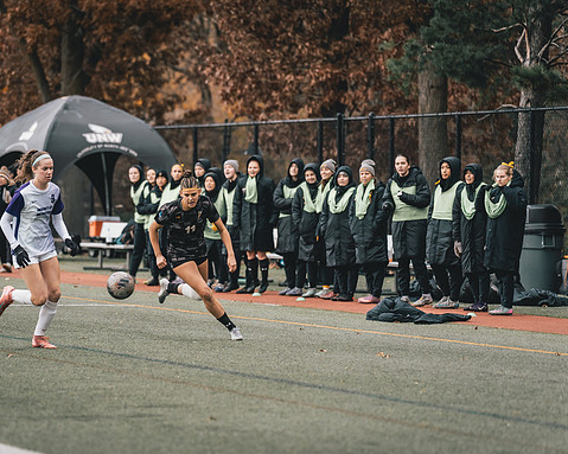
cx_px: 218
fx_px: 3328
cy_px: 264
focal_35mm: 198
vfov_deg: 7.8
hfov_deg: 9.8
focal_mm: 150
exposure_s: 1/1000
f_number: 2.8
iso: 400
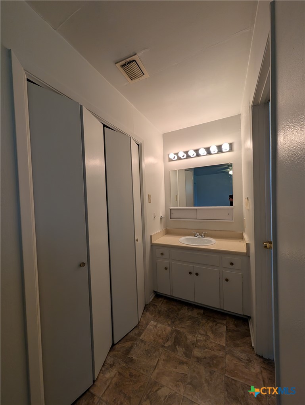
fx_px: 141
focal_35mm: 12
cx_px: 152
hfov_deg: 94.7
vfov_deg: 110.4
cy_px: 202
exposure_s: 1/132
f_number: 1.7
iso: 53
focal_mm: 2.02
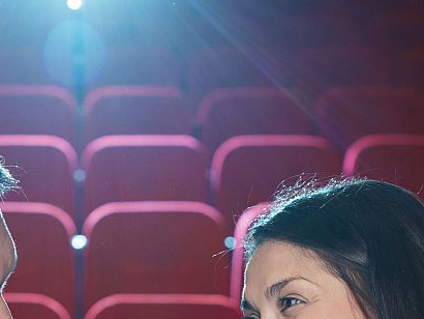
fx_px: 1838
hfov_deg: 13.1
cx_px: 70
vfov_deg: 9.7
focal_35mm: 150
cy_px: 435
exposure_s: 1/160
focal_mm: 50
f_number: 4
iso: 500
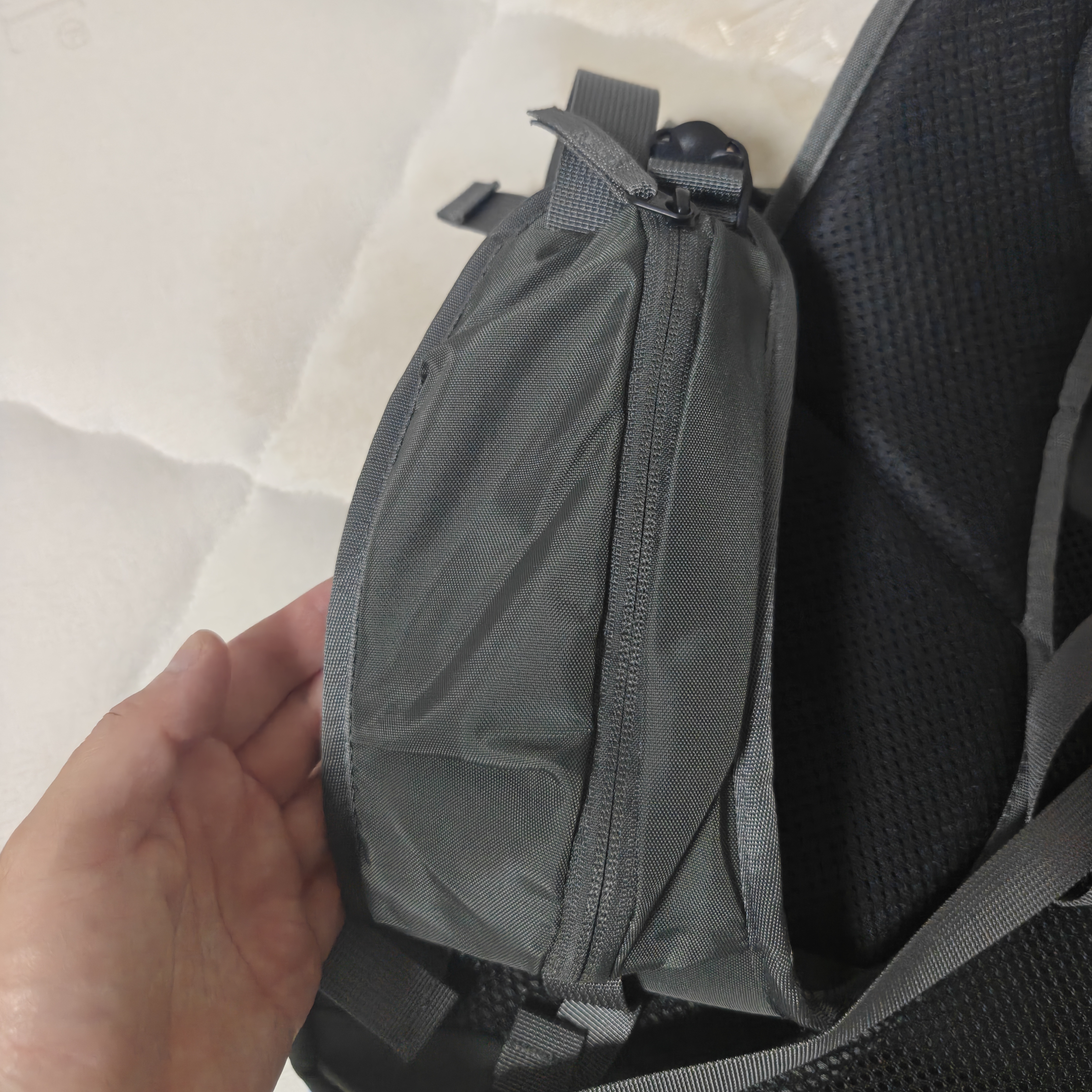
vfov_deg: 57.0
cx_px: 562
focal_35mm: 28
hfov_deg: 57.3
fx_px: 999
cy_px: 459
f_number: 1.6
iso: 3200
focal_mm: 6.06
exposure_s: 1/334
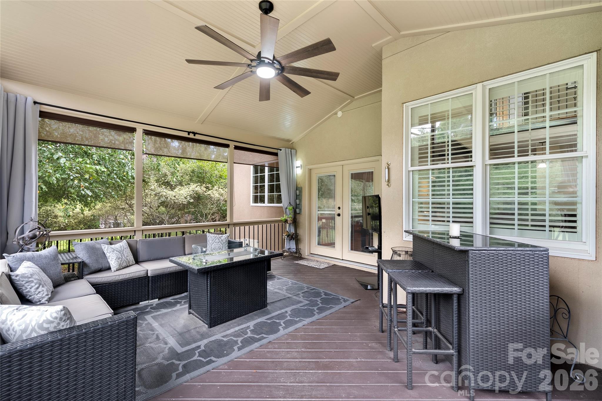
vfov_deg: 77.3
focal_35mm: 15
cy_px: 200
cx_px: 301
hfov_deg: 100.4
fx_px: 251
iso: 100
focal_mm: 15
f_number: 11
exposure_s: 1/2
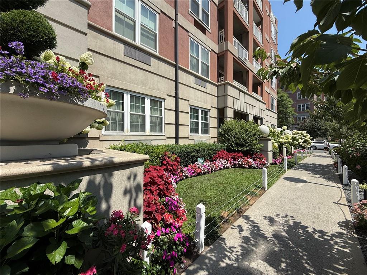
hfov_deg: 102.1
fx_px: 148
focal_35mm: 14
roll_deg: -0.3
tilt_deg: +0.1
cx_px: 184
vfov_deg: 85.7
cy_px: 138
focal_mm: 2.22
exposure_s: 1/1961
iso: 50
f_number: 2.2
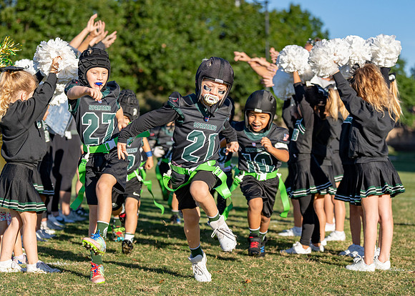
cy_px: 155
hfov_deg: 20.6
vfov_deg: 14.8
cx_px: 167
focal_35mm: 97
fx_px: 1138
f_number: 2.8
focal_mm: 70
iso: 200
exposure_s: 1/2500
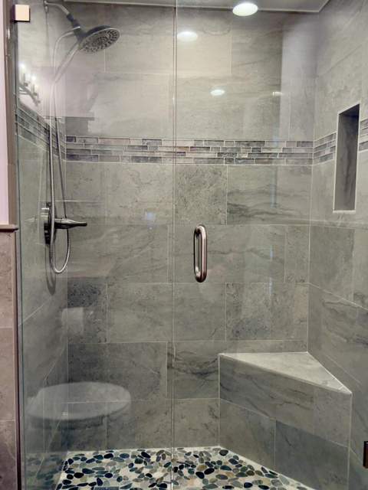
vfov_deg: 60.0
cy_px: 245
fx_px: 425
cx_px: 184
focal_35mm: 30
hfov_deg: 46.8
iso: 160
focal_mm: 2.69
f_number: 1.9
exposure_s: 1/60
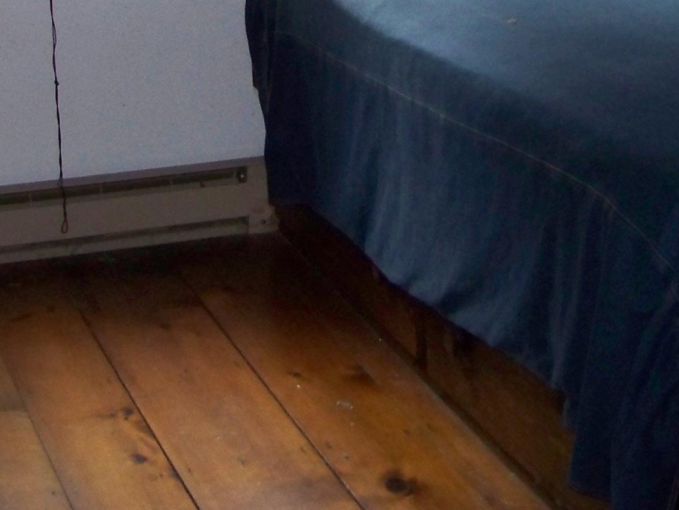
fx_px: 1922
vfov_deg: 14.4
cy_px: -181
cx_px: 382
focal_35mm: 98
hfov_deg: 20.0
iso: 200
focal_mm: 5.85
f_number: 2.8
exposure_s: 1/30
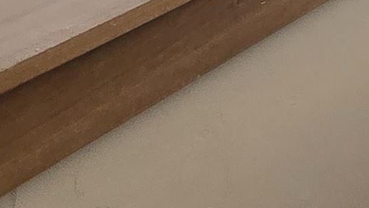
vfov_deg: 11.6
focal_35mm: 92
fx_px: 900
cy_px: -228
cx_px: 592
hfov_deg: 19.4
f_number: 2.2
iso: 125
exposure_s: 1/60
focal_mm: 2.2
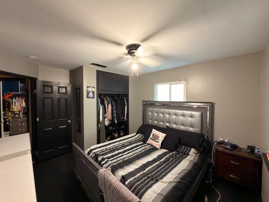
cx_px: 134
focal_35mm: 14
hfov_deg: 102.1
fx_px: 109
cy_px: 101
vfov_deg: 85.7
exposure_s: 1/30
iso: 320
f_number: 2.2
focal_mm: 2.22
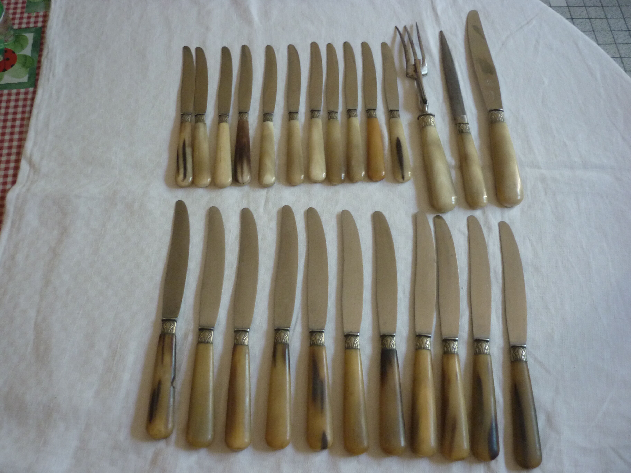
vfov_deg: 42.9
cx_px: 316
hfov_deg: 55.4
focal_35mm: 33
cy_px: 236
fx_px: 602
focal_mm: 5.5
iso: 250
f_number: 2.8
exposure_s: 1/30
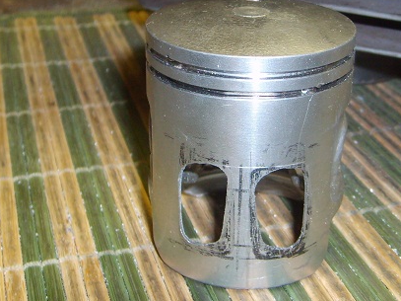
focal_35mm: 66
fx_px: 764
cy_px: 100
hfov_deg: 29.3
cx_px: 257
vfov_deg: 22.2
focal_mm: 5.8
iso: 100
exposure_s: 1/45
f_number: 2.8
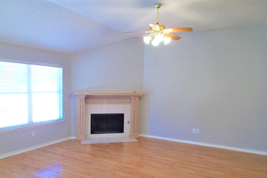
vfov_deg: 46.2
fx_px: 208
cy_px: 103
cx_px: 130
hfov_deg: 65.5
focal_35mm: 28
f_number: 3.2
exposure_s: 1/25
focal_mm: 4.6
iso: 160
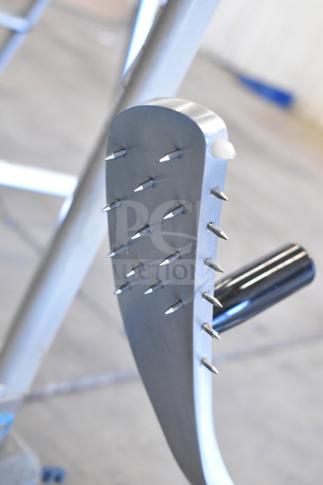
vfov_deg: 35.1
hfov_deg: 23.8
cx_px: 162
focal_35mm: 57
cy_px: 242
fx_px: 767
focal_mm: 38
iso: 1800
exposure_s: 1/60
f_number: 4.8
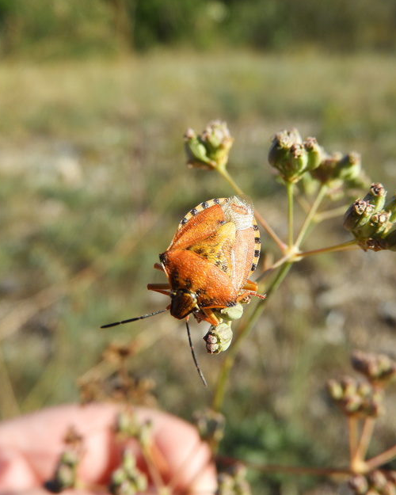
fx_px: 586
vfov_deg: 45.8
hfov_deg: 37.3
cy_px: 252
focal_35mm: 40
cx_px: 212
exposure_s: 1/640
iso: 100
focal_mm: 5.4
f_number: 3.5
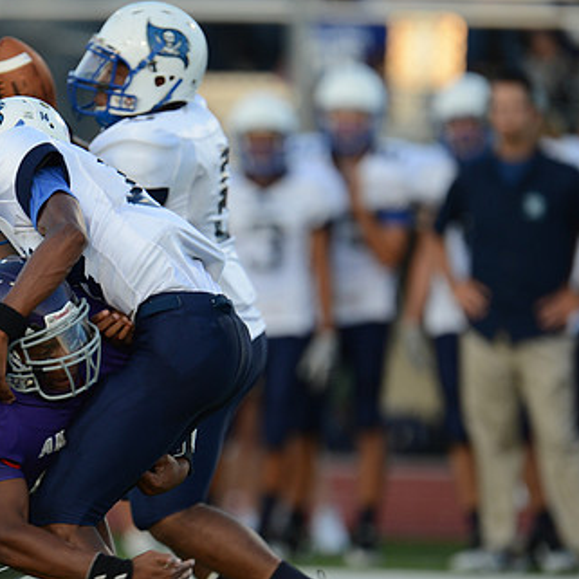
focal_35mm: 843
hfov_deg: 2.1
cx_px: 112
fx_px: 15953
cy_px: 326
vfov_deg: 2.1
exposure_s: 1/1000
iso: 800
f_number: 4
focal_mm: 550
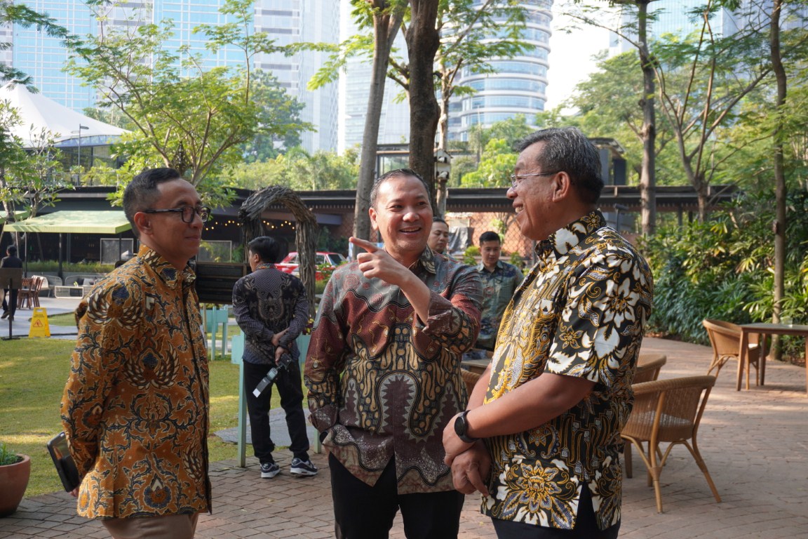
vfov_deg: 29.9
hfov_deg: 43.6
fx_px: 1010
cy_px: 270
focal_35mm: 45
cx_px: 404
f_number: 5
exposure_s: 1/160
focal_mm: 30
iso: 160
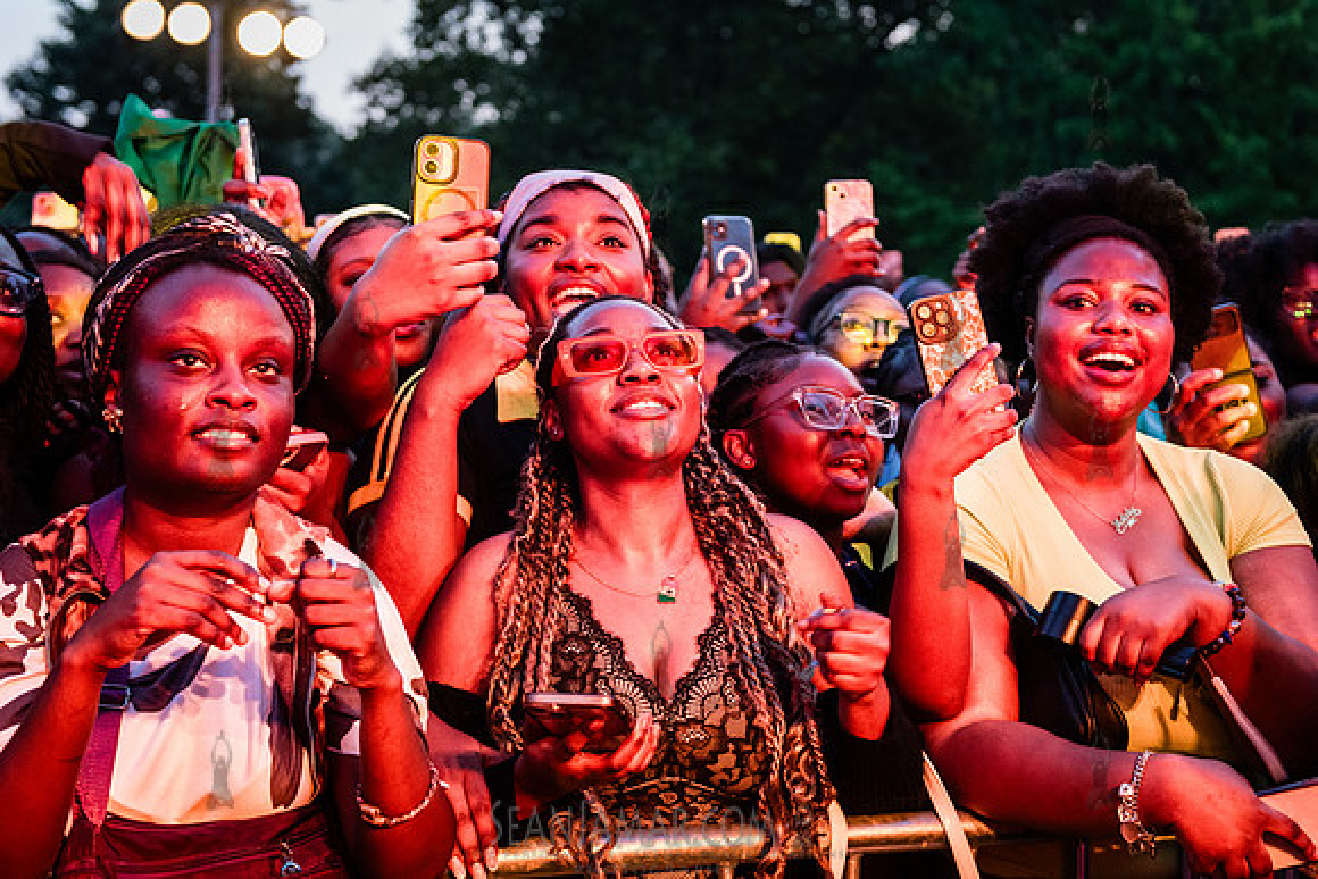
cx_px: 659
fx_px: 2014
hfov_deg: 36.2
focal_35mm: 55
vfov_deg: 24.6
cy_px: 440
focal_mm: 55
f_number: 3.5
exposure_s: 1/200
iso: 4000
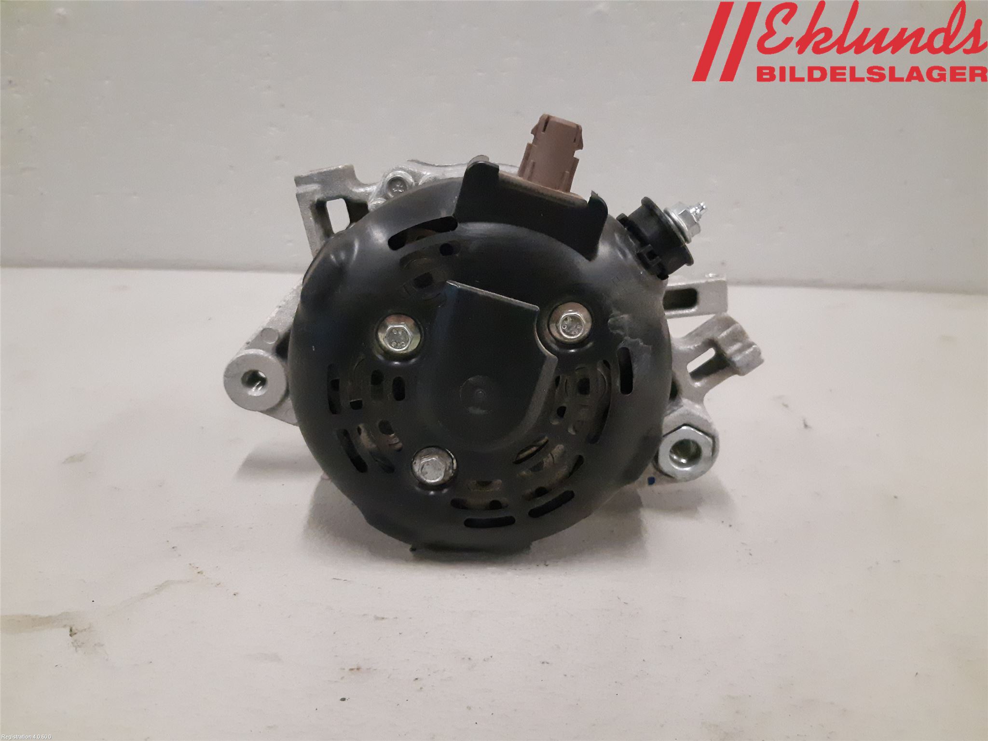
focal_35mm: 26
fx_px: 742
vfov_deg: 53.1
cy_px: 370
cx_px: 494
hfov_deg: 67.3
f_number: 1.7
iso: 800
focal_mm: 3.93
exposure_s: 1/236
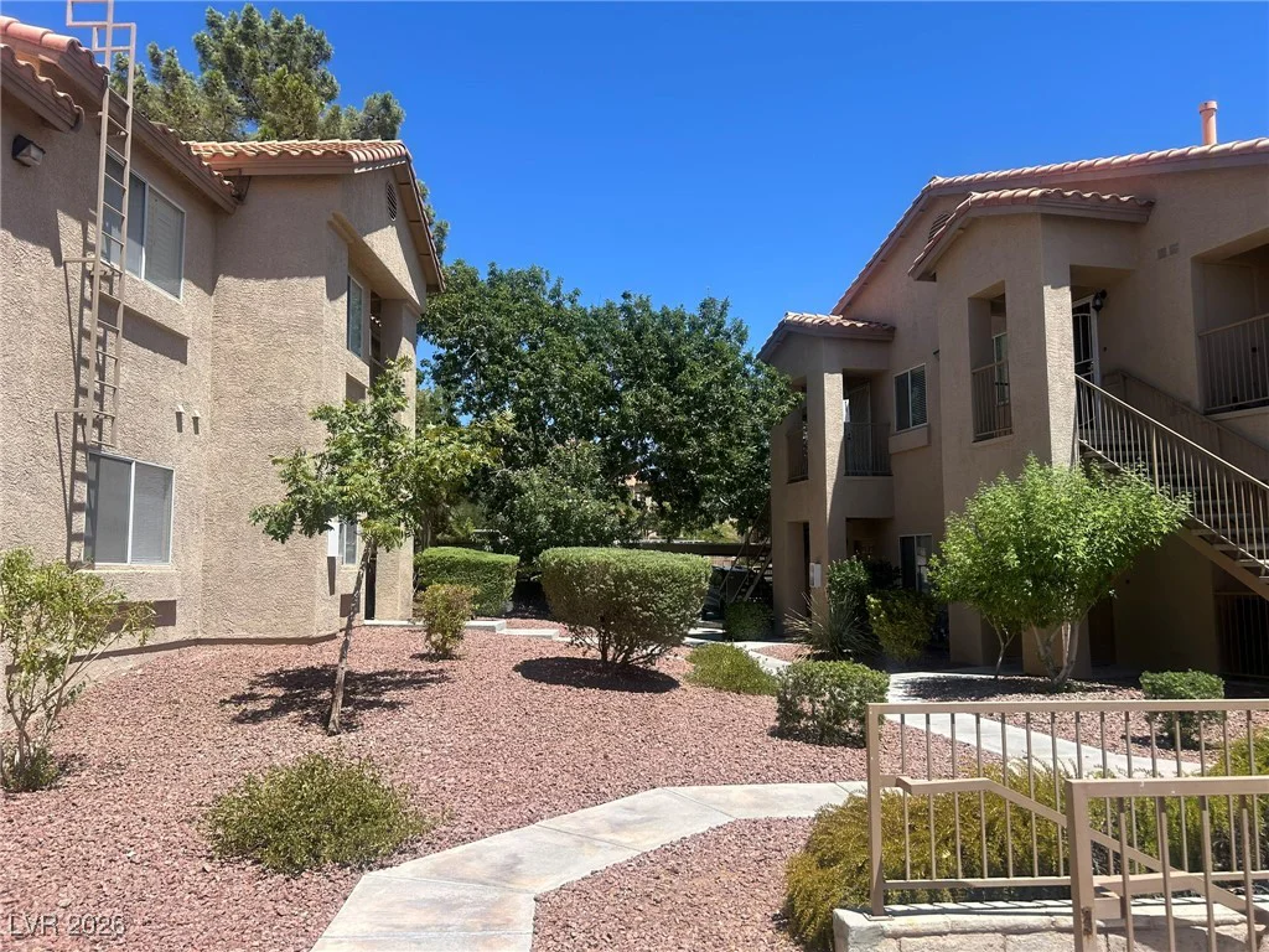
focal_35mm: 26
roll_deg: -1.8
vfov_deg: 53.1
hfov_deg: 67.3
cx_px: 634
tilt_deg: +9.7
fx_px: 953
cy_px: 476
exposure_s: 1/3704
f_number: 1.5
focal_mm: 5.7
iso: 50
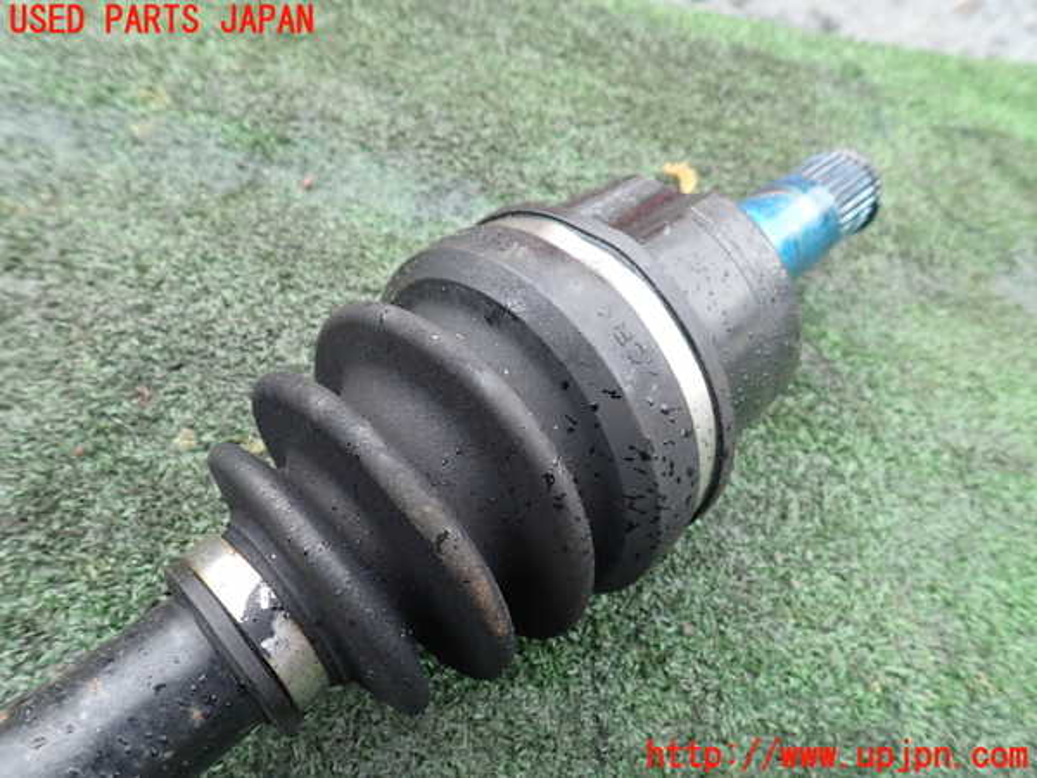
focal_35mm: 25
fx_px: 749
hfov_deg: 69.4
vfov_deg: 54.9
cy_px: 389
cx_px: 518
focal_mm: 4.5
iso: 100
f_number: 2.8
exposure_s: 1/100
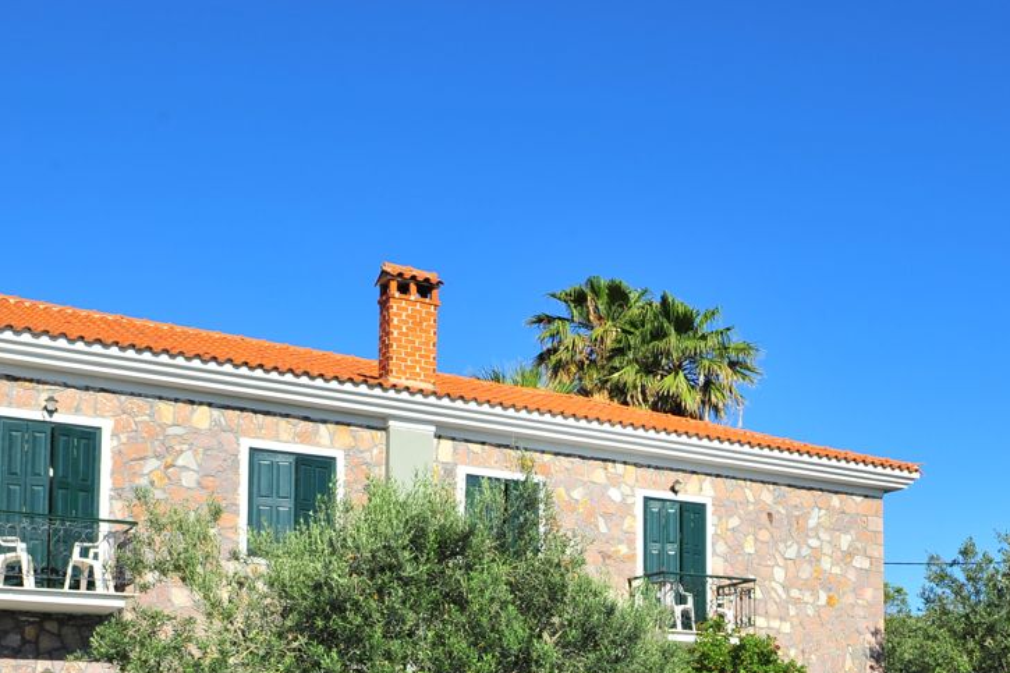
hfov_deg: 36.1
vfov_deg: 24.4
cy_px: 673
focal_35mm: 53
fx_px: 1487
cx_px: 823
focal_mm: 24
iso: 200
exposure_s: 1/320
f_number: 9
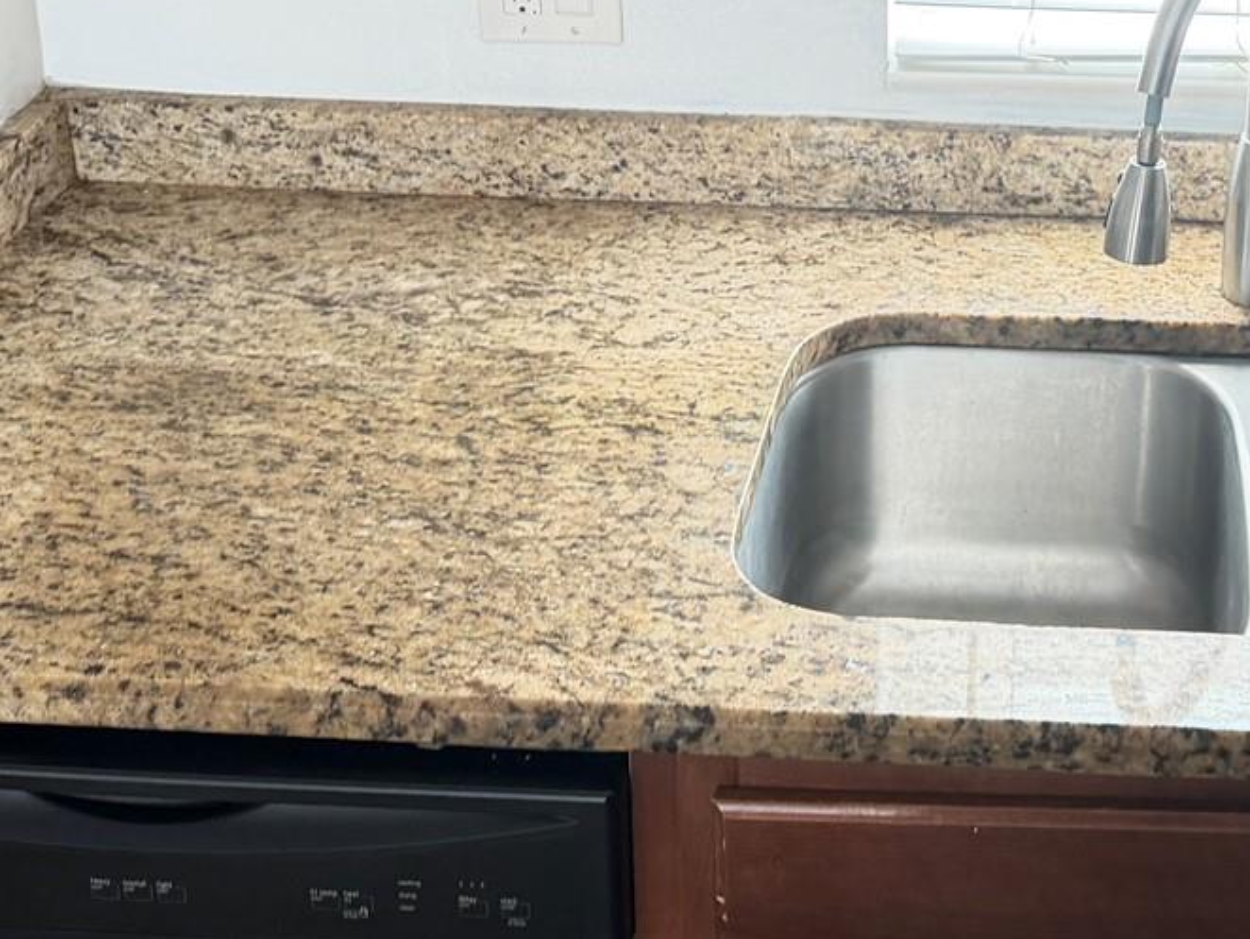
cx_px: 1118
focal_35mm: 58
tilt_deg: -16.0
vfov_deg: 23.7
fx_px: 2095
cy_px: -94
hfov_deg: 31.7
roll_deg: -2.2
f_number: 1.78
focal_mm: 6.76
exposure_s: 1/60
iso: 250
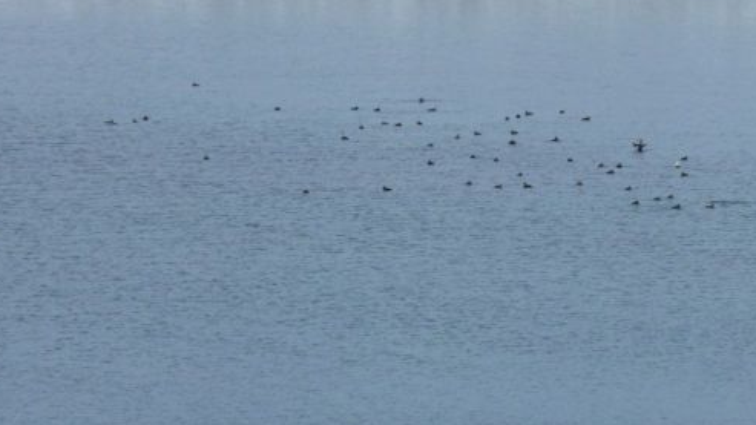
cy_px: 166
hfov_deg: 6.7
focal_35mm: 322
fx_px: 6453
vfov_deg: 3.8
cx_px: 543
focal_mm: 29.9
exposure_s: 1/500
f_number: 4.5
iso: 100
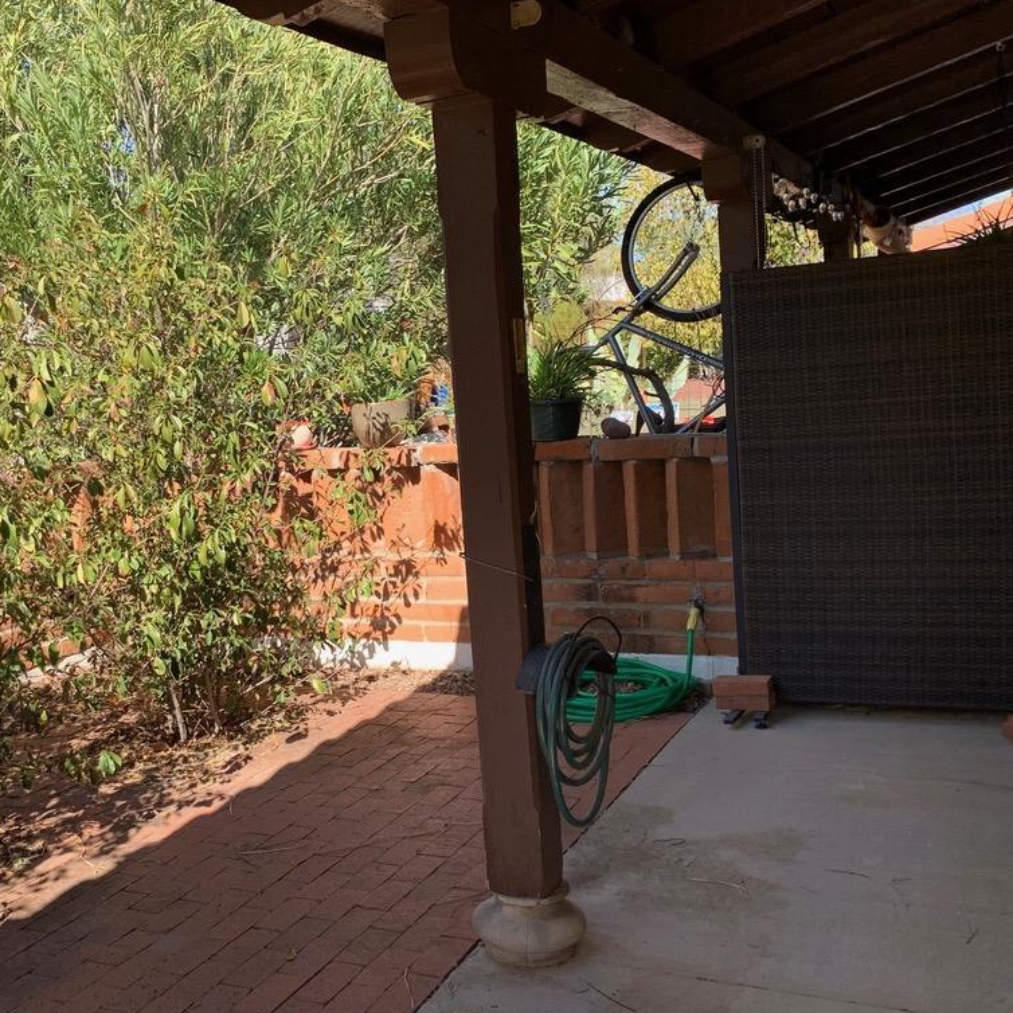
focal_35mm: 39
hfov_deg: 42.5
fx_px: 1291
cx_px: 373
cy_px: 545
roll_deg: +4.0
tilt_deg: -8.6
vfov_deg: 42.8
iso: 25
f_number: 1.8
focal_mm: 4.25
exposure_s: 1/561
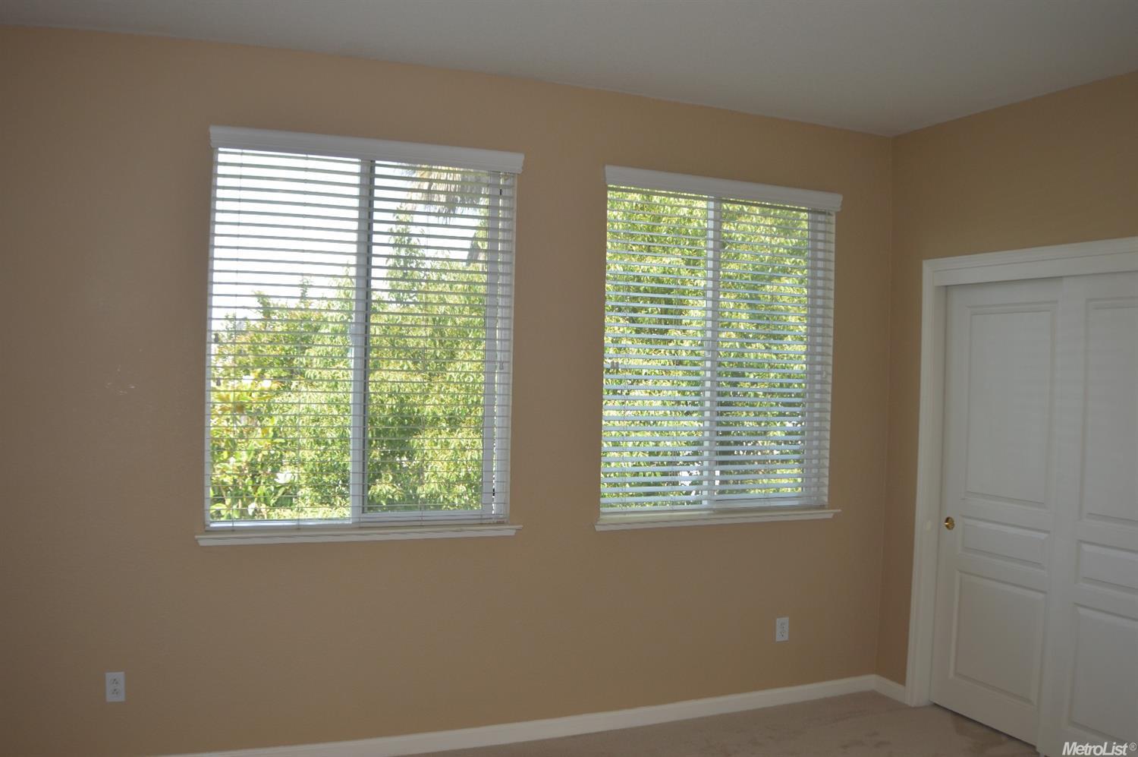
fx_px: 1232
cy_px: 378
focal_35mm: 39
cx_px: 569
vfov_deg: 34.1
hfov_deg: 49.6
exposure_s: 1/125
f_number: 4
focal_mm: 26
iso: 140
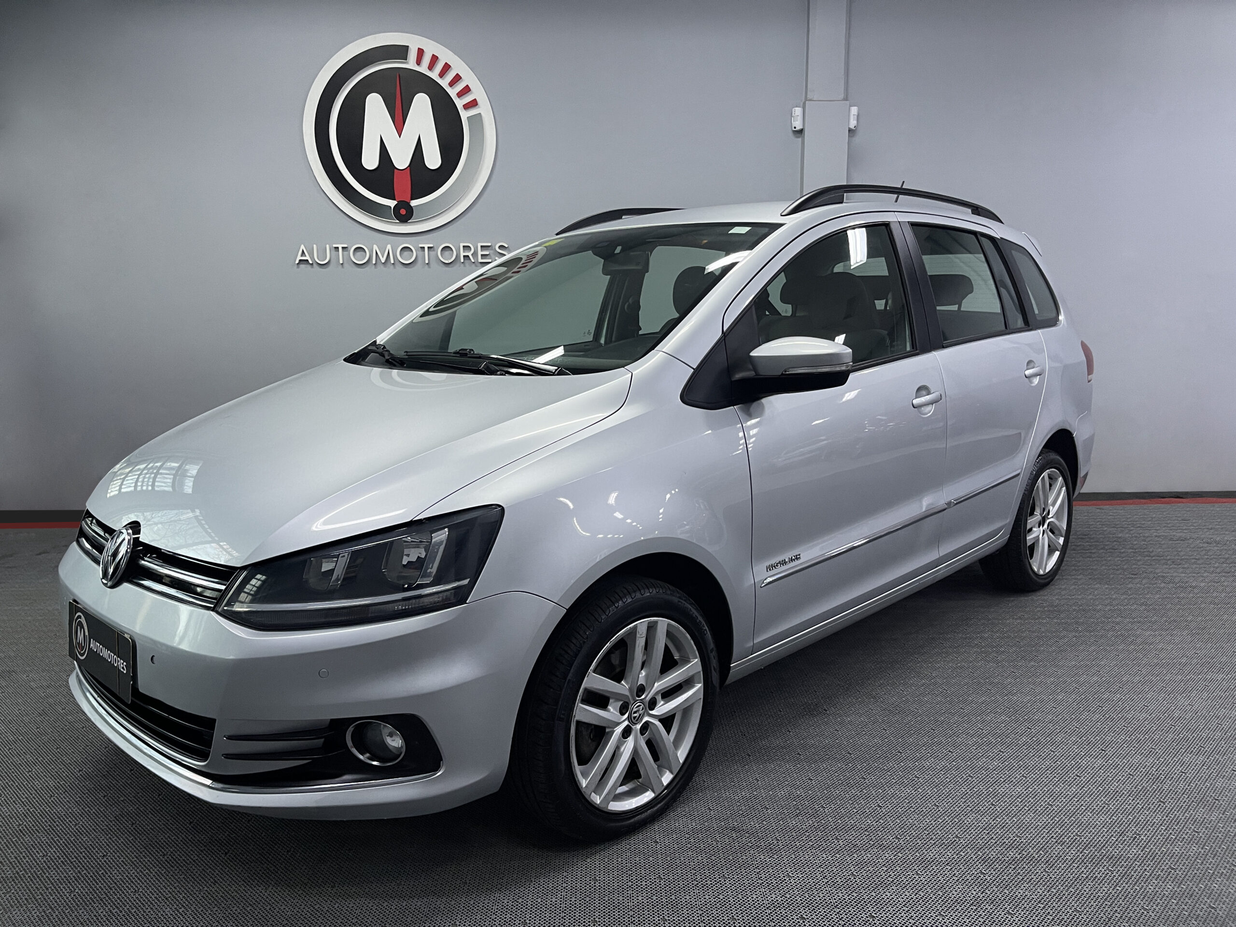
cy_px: 464
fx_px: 893
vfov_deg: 54.9
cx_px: 618
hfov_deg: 69.4
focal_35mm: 25
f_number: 1.6
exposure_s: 1/63
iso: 125
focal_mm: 5.1
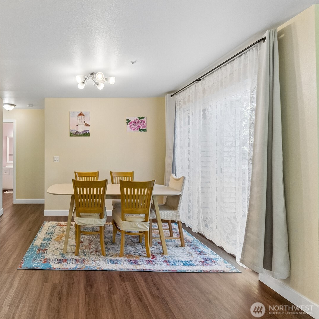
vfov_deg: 74.8
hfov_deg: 68.9
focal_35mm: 20
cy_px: 154
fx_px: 209
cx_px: 72
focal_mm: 10
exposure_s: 1/30
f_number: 9
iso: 800
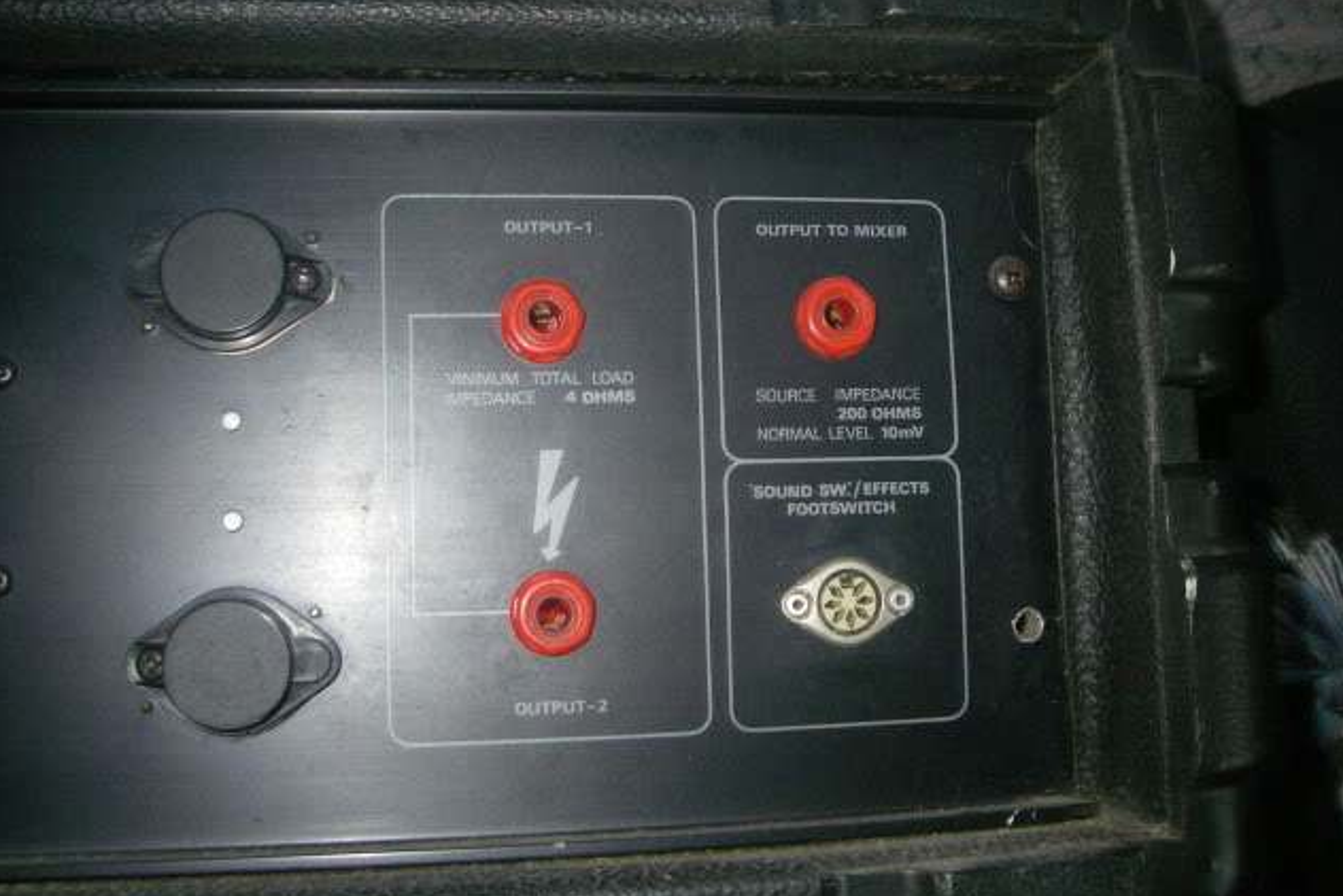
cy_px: 397
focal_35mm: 40
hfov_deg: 48.4
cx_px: 672
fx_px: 1493
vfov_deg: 33.4
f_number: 3.3
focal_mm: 6.3
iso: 400
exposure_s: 1/50
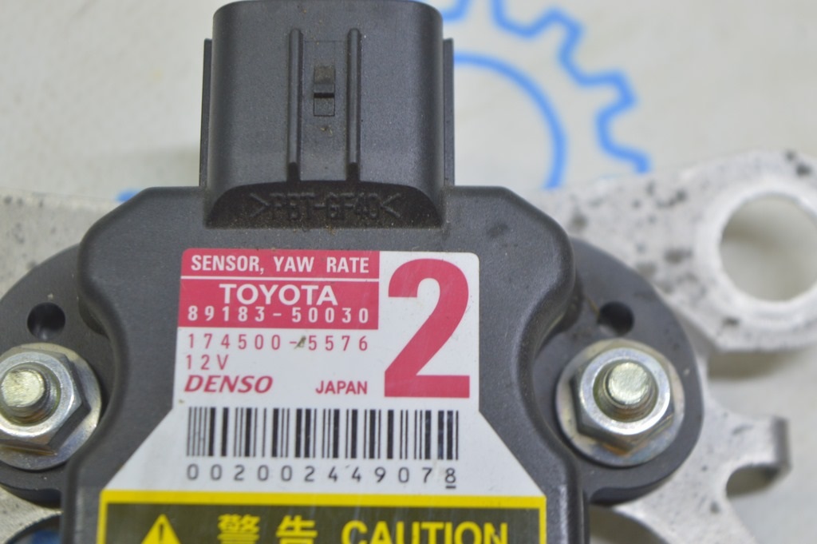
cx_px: 408
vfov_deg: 16.5
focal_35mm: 82
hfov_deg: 24.6
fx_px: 1871
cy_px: 272
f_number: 5.6
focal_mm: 55
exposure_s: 1/20
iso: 400
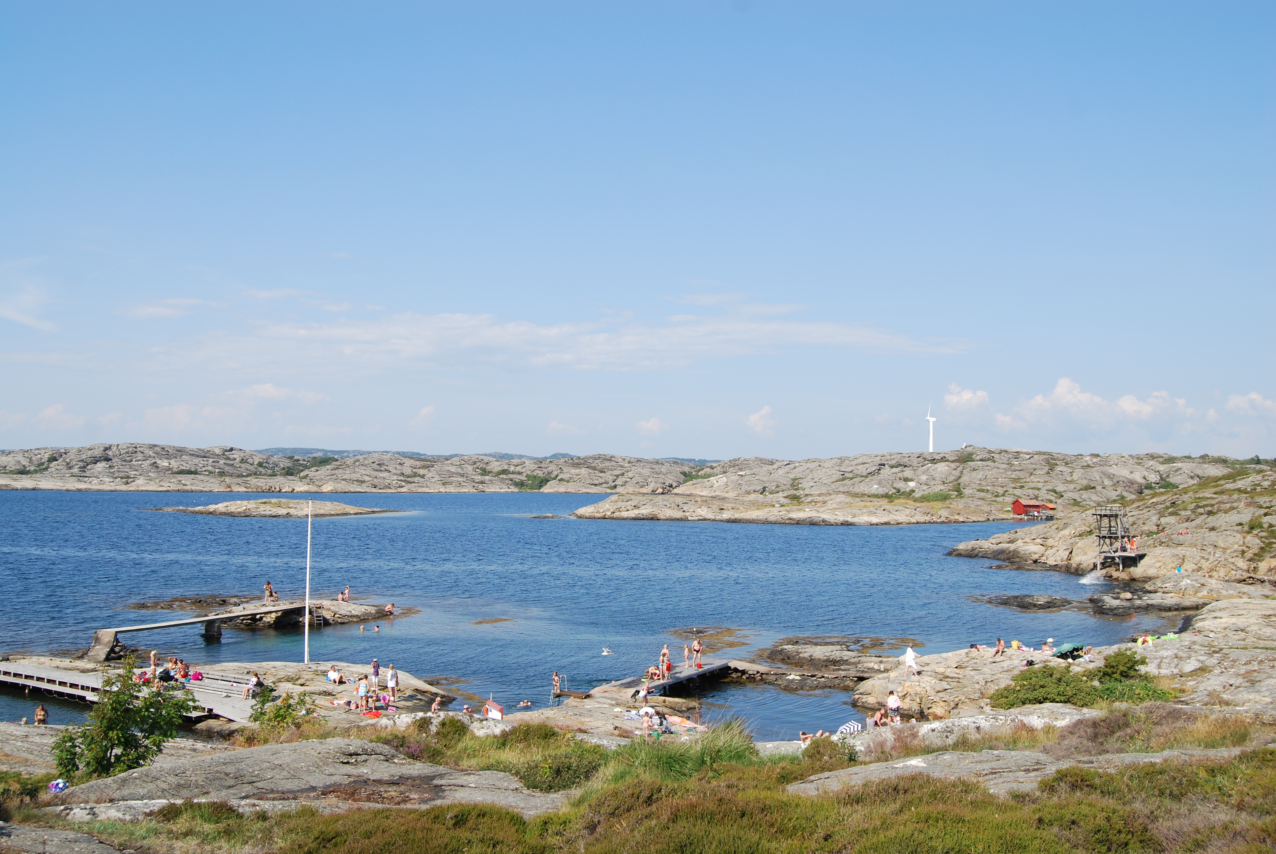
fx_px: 1224
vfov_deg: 38.5
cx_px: 638
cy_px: 427
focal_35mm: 34
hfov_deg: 55.0
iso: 100
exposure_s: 1/250
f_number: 8
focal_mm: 23
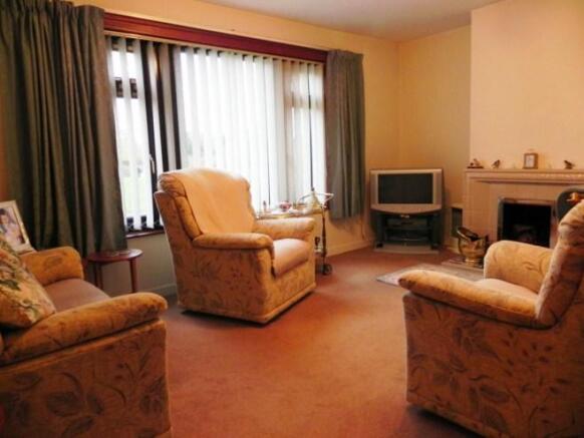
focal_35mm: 26
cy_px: 219
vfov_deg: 53.1
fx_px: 439
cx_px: 292
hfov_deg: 67.3
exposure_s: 1/28.5
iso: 400
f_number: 2.8
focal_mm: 4.6
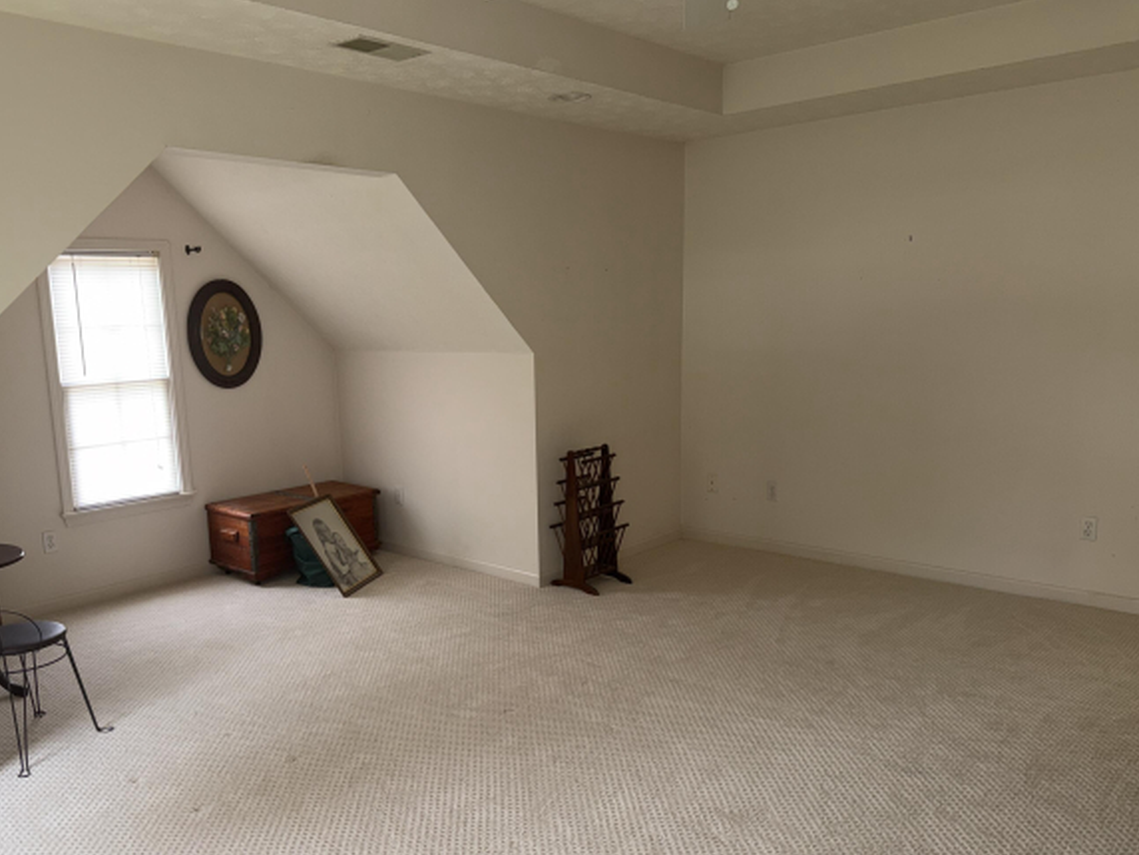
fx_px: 921
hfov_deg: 63.3
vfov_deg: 49.7
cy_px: 460
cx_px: 507
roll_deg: +1.4
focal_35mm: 28
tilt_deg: -10.9
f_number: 1.78
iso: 100
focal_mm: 6.76
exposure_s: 1/52
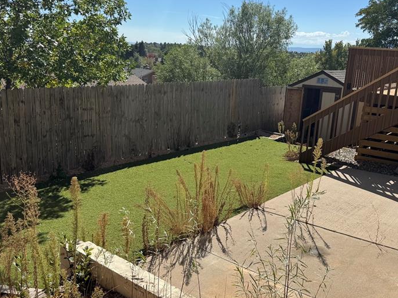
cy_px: 153
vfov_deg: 39.6
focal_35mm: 36
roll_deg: -3.2
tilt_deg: -15.1
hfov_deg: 51.4
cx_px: 213
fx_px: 414
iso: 80
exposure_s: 1/5814
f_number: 1.78
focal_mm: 6.76
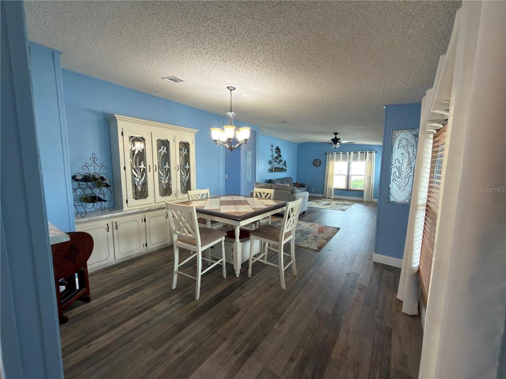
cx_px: 253
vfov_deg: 85.7
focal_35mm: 14
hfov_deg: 102.1
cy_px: 190
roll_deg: -1.0
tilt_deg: -6.6
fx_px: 205
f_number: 2.2
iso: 100
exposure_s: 1/30
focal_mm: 2.22
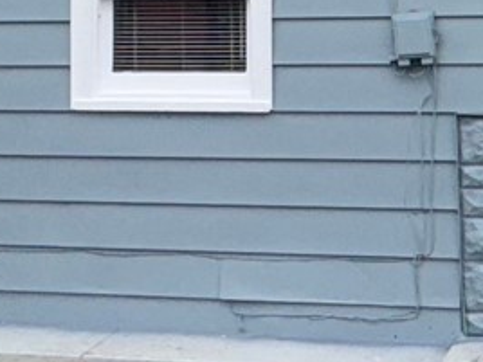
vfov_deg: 13.3
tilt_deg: +4.0
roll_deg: +0.6
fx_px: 1493
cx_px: 319
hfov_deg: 18.3
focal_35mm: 107
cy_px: -126
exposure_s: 1/879
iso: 32
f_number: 2.2
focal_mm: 2.22
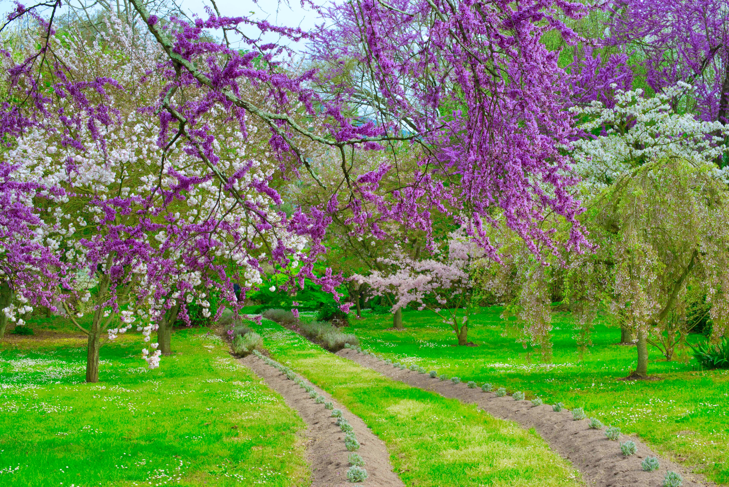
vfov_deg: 27.0
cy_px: 244
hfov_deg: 39.6
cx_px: 364
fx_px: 1013
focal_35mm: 50
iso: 100
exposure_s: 1/25
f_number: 16
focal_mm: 50
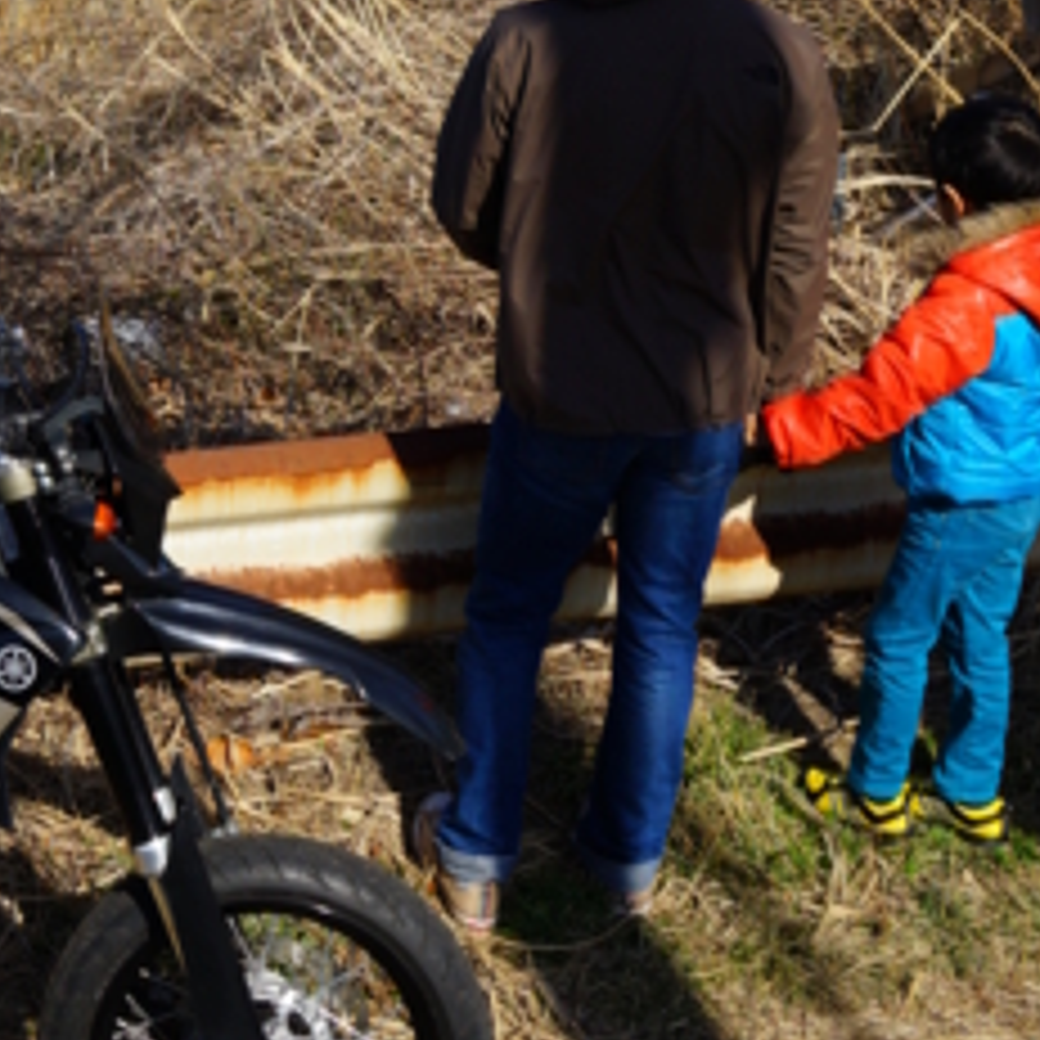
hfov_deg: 17.0
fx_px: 3399
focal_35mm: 100
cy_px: -27
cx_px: 11
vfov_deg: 17.0
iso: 100
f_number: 6.7
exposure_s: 1/500
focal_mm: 23
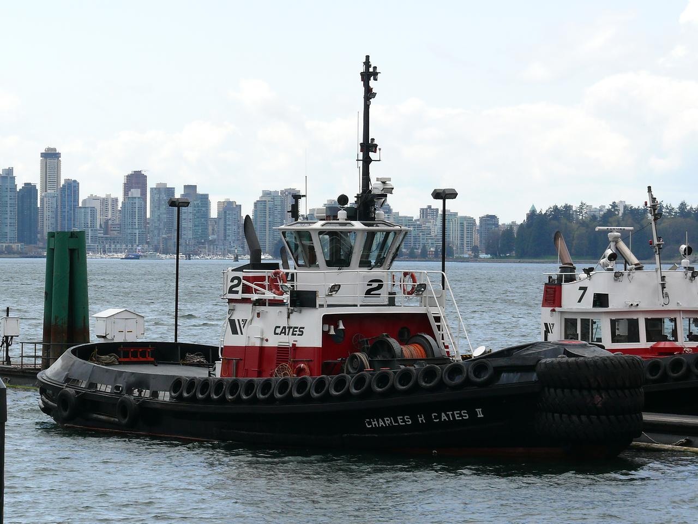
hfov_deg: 12.2
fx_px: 3267
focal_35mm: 162
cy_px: 262
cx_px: 349
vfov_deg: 9.2
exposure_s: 1/250
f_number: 5.6
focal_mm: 30.7
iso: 100
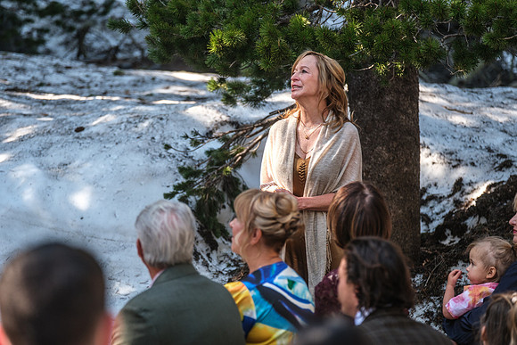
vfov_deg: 6.8
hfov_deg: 10.2
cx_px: 258
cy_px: 172
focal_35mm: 202
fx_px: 2901
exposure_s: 1/420
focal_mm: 134.4
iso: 400
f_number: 3.2
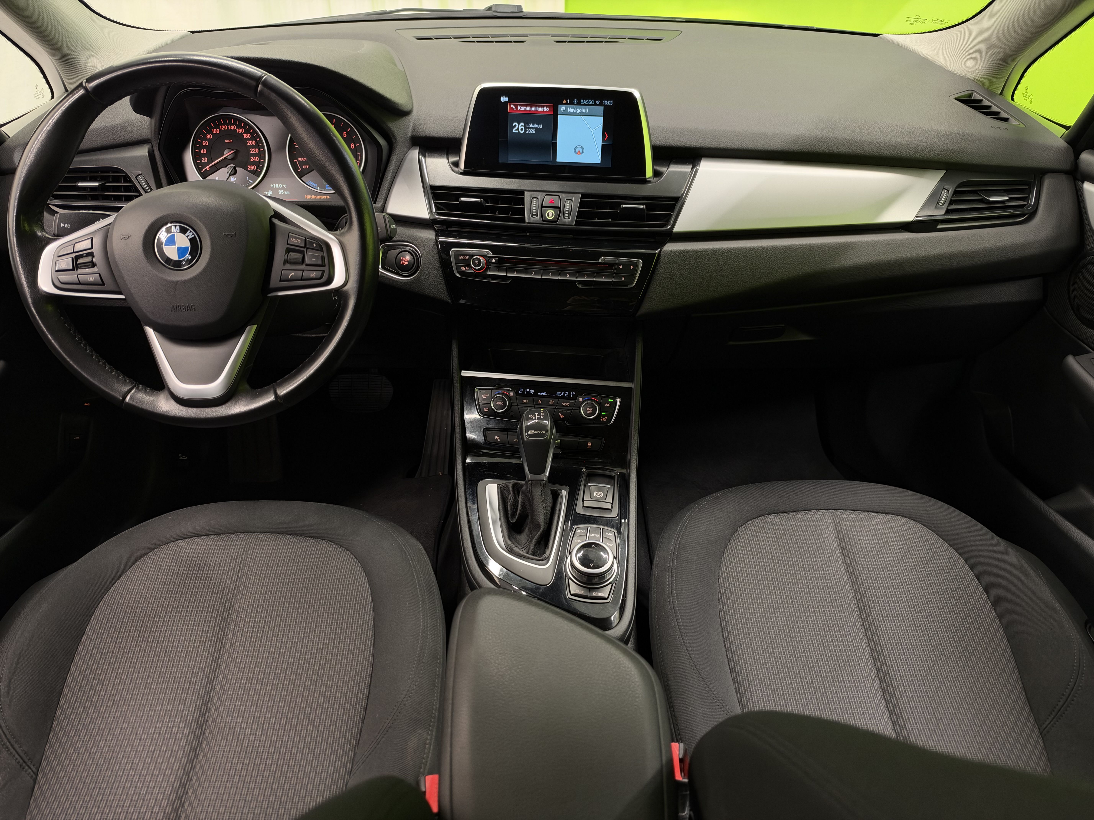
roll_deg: -0.8
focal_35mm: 24
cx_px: 547
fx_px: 758
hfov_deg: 71.6
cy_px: 410
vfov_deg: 56.8
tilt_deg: -33.6
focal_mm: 6.93
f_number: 1.48
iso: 200
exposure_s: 1/50
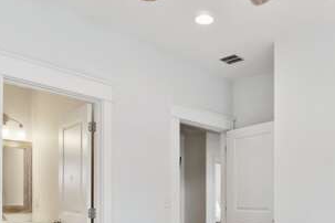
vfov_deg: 33.2
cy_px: 201
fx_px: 354
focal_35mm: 38
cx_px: 209
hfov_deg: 50.2
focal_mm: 10
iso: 400
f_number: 9
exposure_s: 1/40
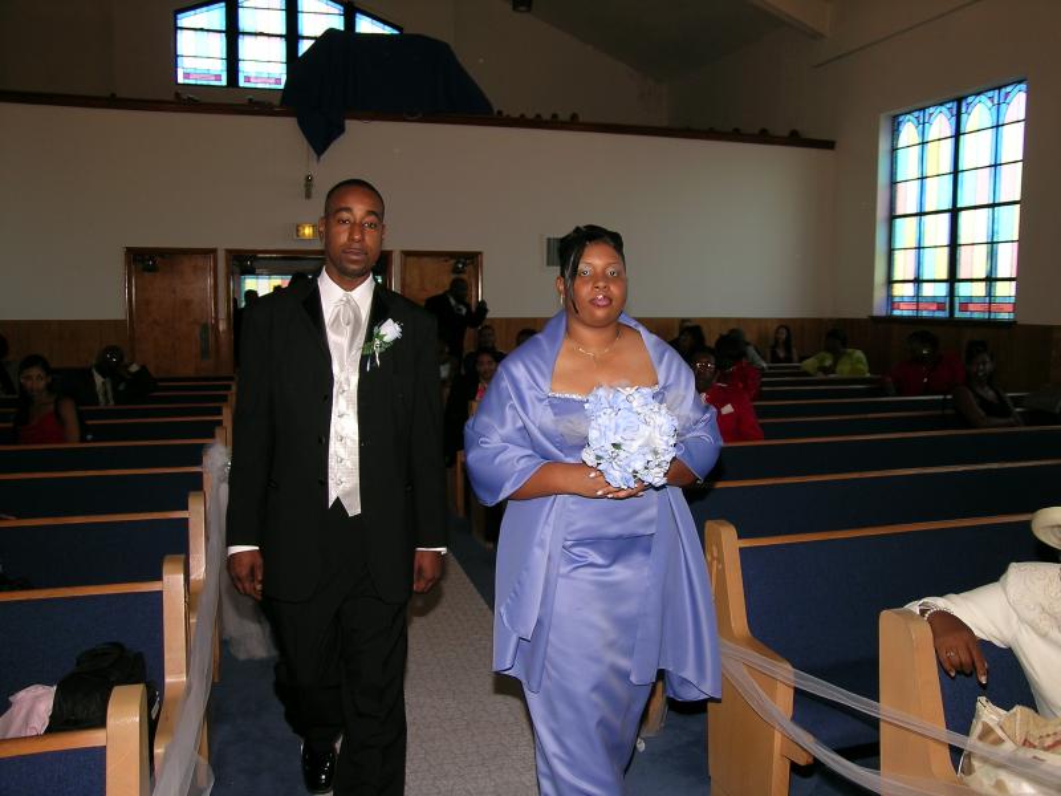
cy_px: 398
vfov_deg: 45.4
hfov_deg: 58.4
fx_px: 950
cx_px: 530
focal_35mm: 31
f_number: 4.1
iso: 50
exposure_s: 1/60.1
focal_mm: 6.5
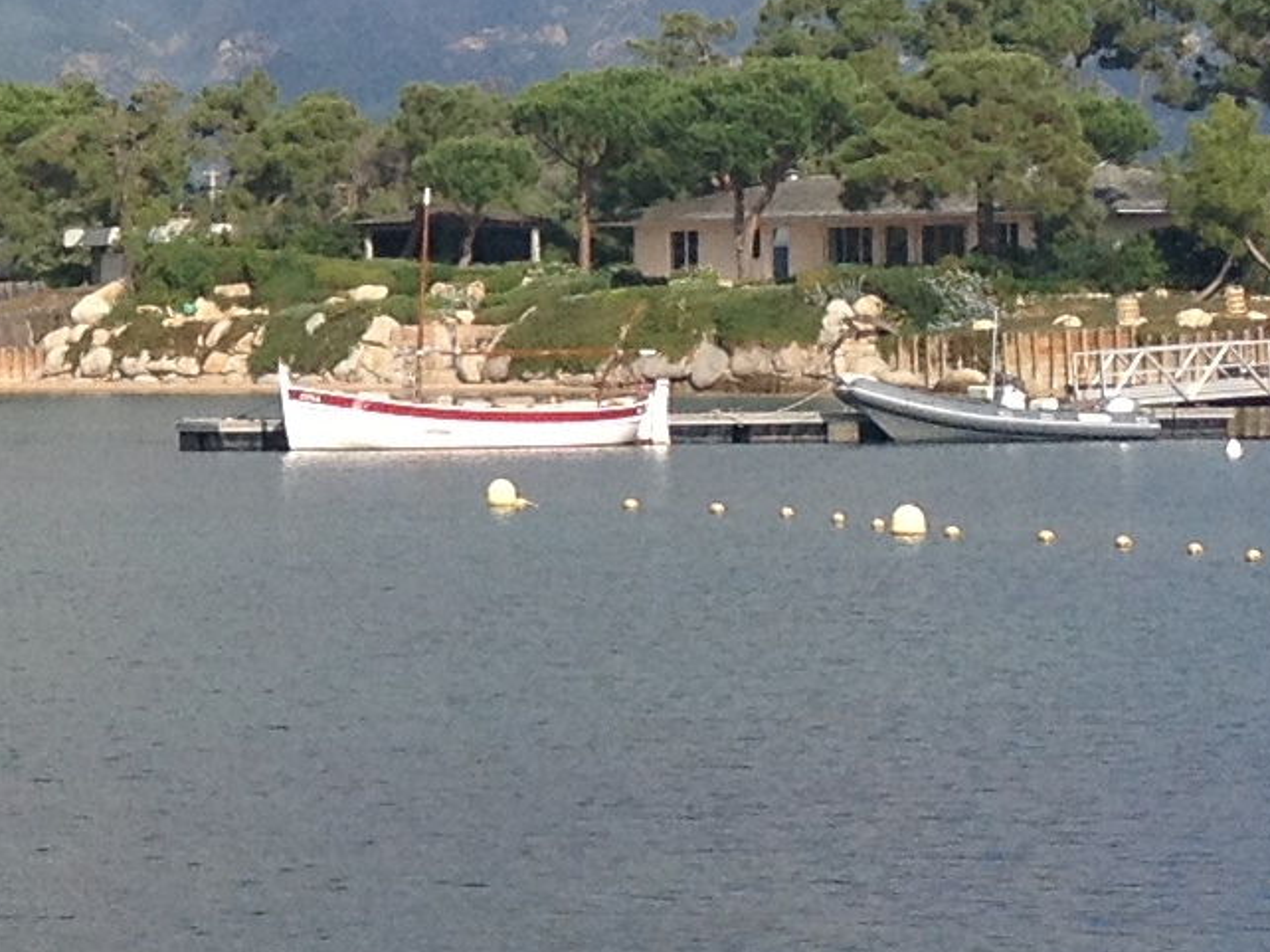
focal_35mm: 178
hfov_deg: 10.8
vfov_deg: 8.3
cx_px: -538
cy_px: 214
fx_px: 6528
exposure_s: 1/2045
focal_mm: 4.28
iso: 64
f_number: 2.4
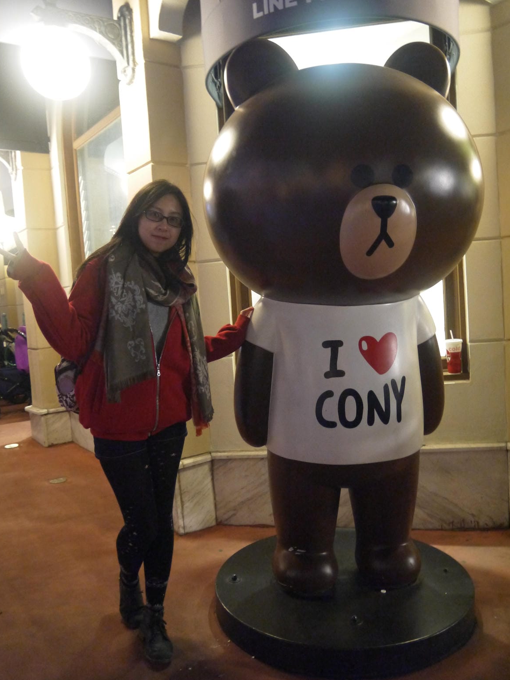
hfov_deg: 48.2
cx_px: 260
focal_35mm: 29
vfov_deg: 61.7
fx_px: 570
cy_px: 345
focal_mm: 14
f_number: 3.5
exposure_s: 1/13
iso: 1600
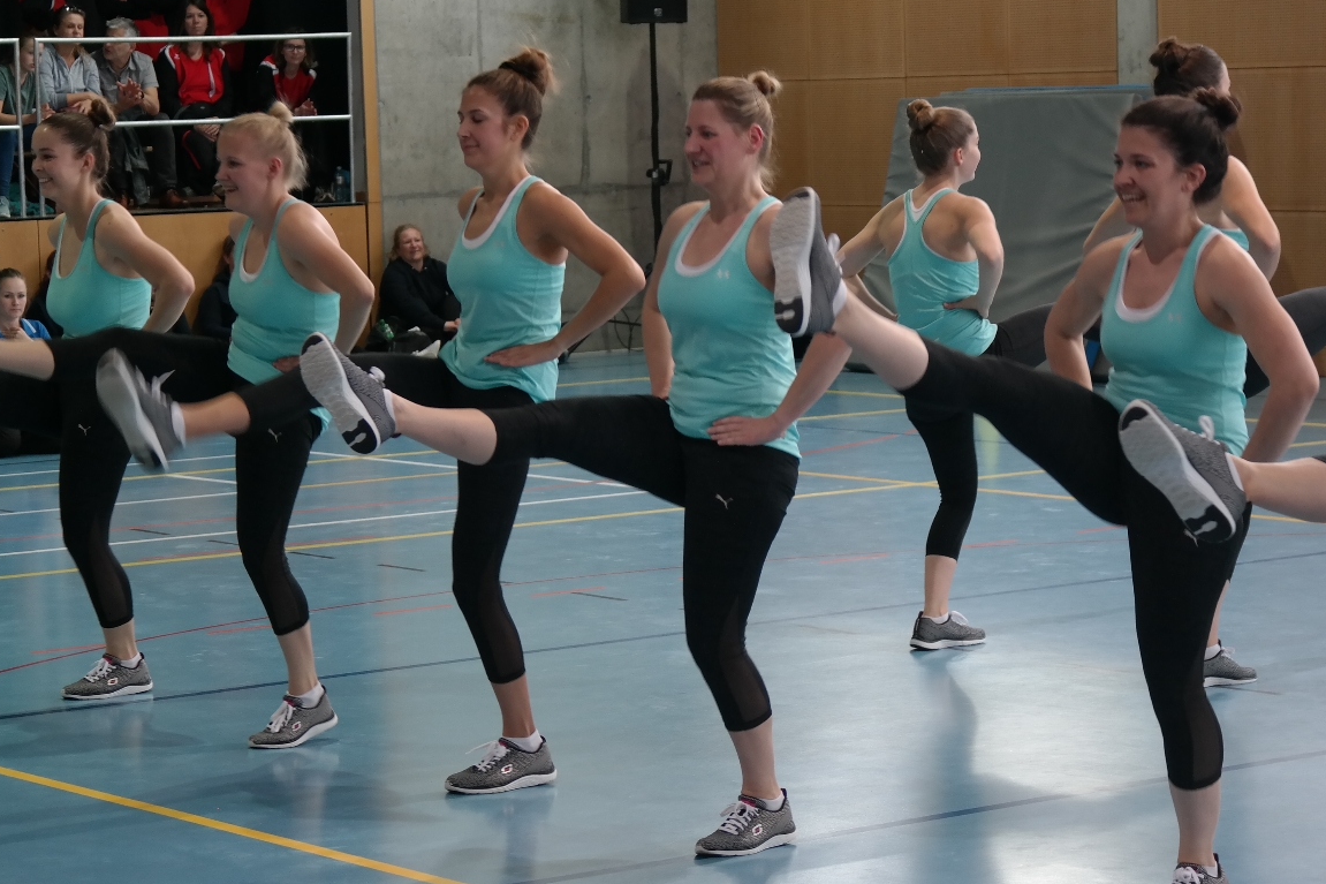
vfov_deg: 12.8
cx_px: 757
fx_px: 3940
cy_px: 528
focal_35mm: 107
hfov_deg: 19.1
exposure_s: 1/80
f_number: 4
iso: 800
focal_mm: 50
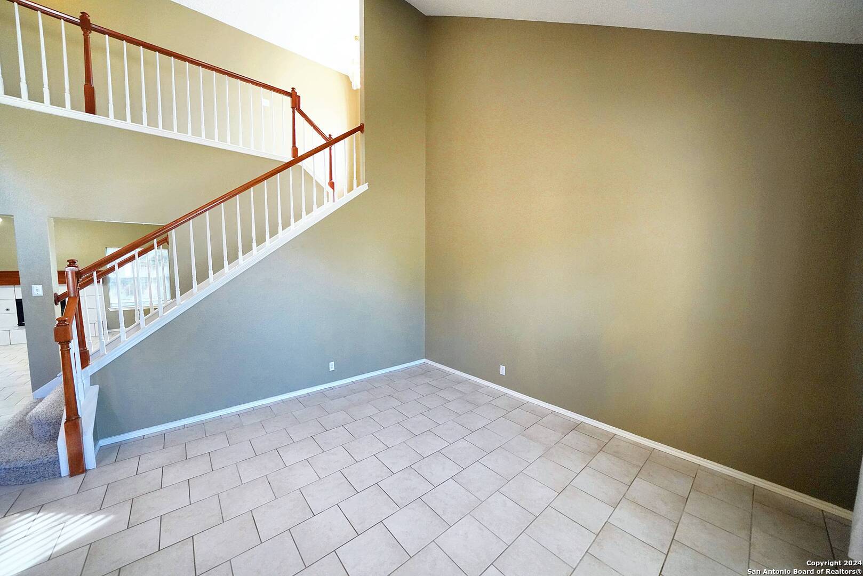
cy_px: 288
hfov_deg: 112.6
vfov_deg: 90.1
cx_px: 432
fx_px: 288
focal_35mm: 12
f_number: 4
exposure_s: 1/160
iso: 3200
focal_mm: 12
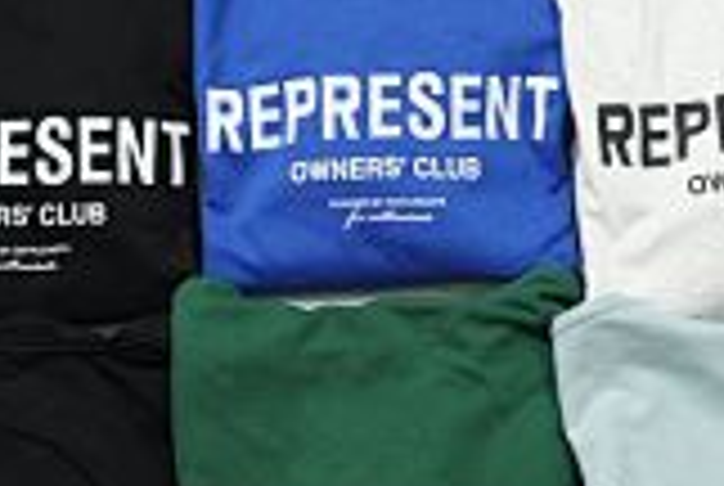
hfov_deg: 21.2
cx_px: 423
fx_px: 1934
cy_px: 133
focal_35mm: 96
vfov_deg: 14.3
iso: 1600
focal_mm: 31
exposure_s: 1/100
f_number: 10
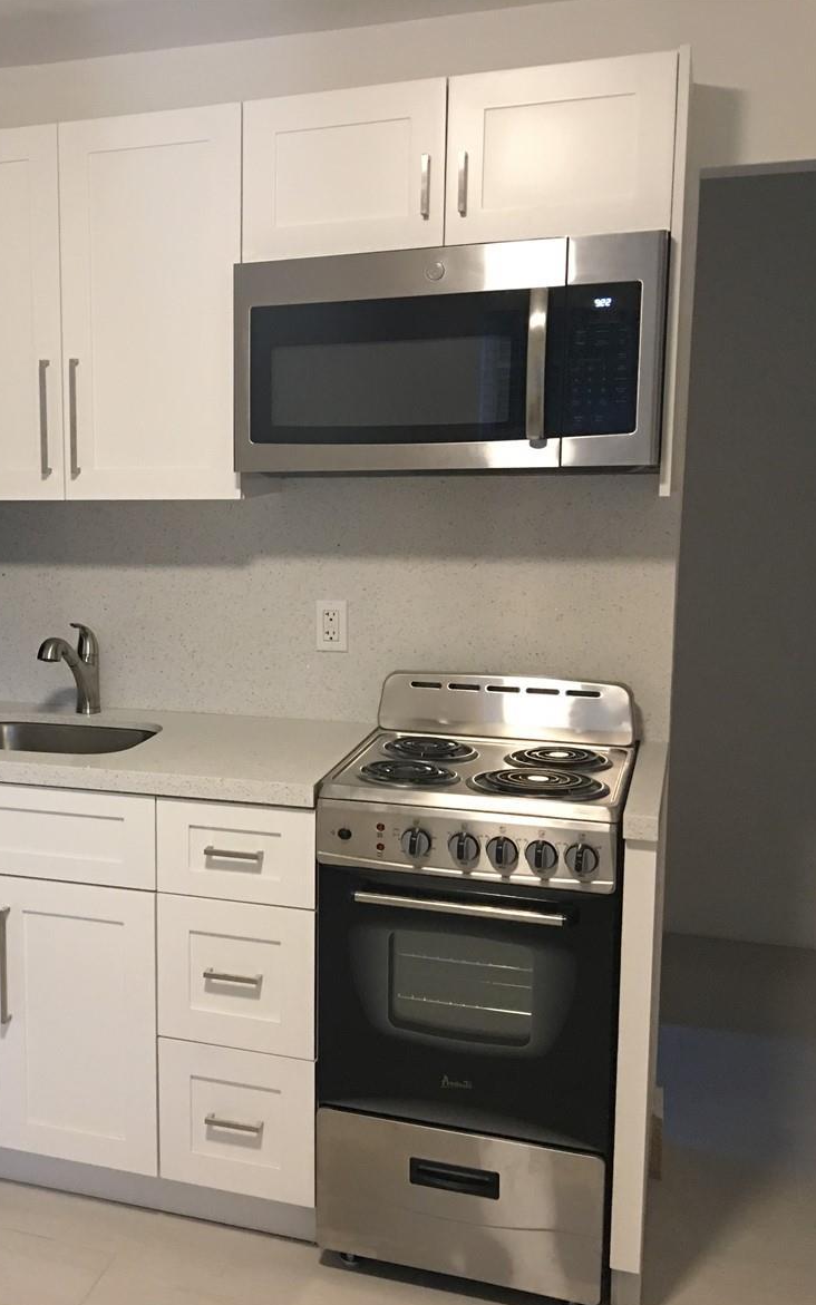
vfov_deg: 47.2
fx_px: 1494
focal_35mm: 42
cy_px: 662
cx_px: 20
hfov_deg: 28.8
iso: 80
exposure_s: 1/10
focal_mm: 4.15
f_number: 2.2
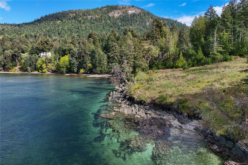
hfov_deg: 61.9
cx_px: 124
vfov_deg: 43.6
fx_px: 207
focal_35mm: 30
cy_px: 82
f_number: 1.8
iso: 100
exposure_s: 1/3200
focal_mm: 20
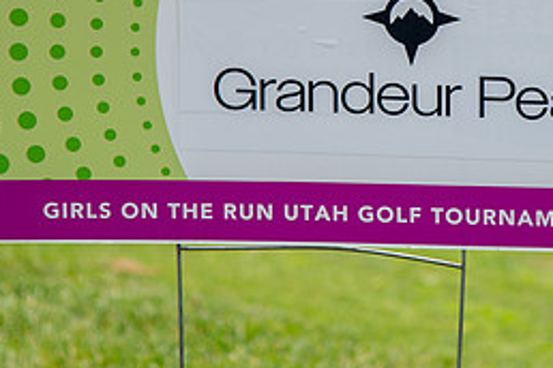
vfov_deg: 4.1
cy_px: -11
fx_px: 5130
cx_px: 436
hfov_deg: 6.2
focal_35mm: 334
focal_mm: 120
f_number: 4
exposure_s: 1/3200
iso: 200
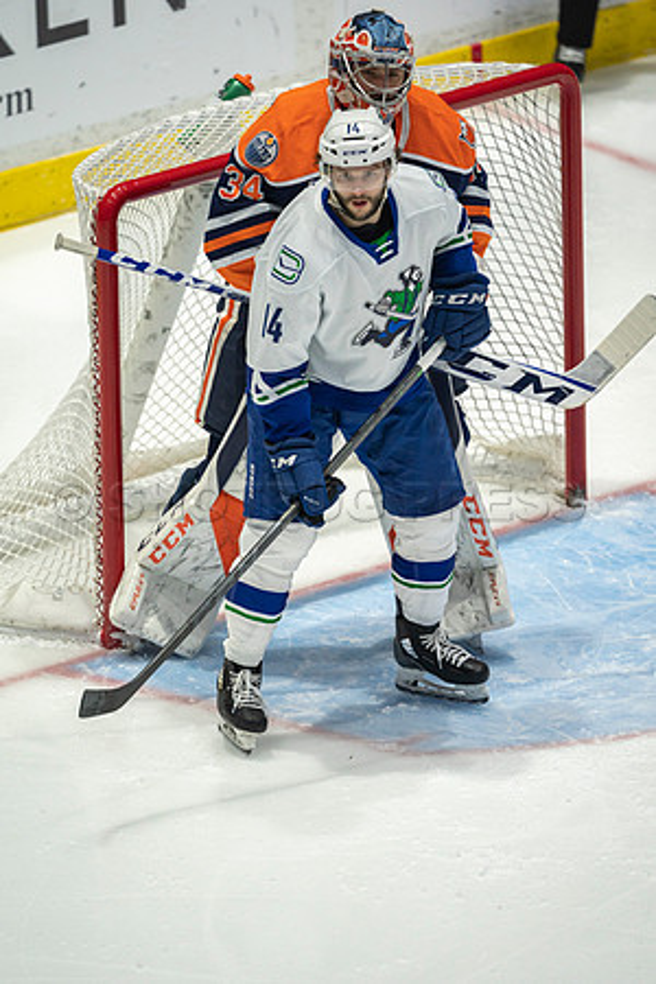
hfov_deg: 2.3
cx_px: 328
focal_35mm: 600
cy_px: 492
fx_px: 16399
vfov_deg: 3.4
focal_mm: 600
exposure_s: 1/640
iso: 1600
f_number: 4
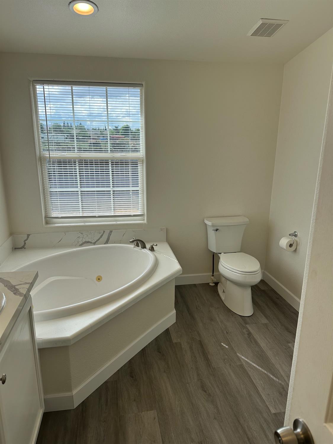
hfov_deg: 56.8
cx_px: 166
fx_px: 308
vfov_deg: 71.6
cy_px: 222
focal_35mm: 24
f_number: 1.78
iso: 80
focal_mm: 6.86
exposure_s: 1/1393
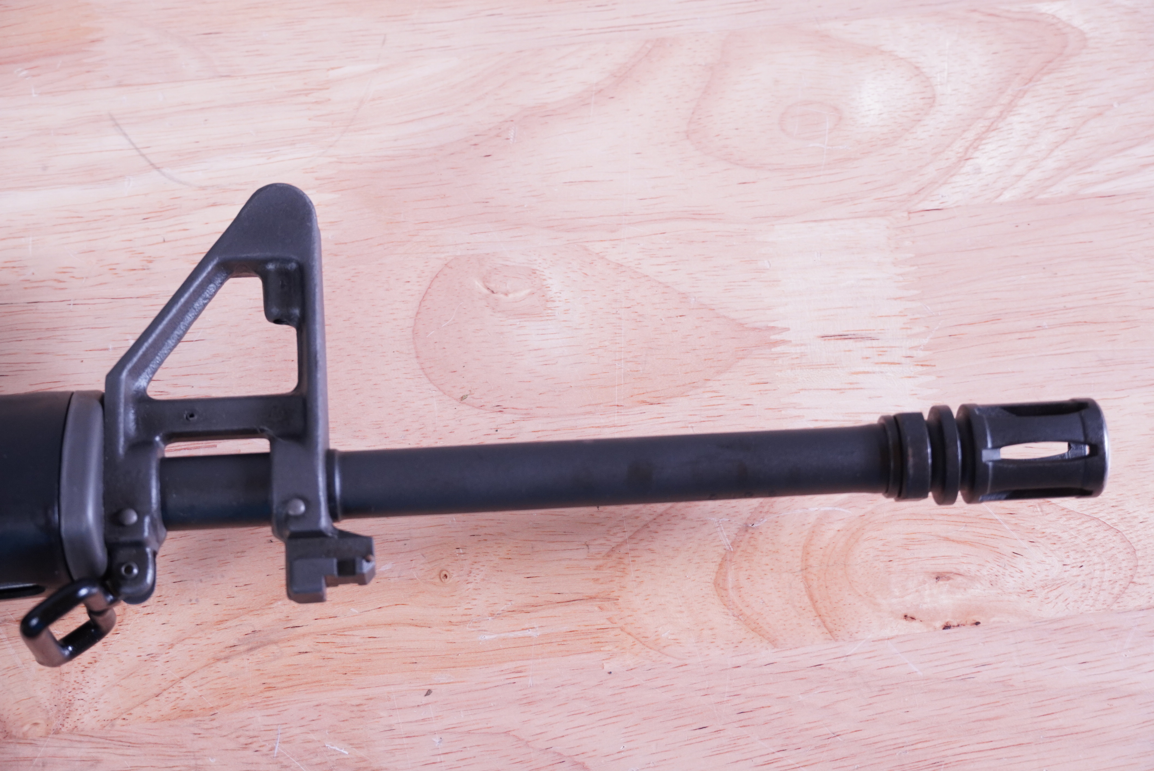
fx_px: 2309
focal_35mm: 72
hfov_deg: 28.1
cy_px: 386
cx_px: 577
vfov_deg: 19.0
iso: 1000
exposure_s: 1/125
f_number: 5.6
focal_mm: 48
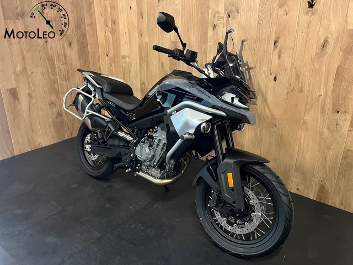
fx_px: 265
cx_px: 176
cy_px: 132
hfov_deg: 67.3
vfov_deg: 53.1
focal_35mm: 26
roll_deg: -0.4
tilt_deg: -20.5
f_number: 1.6
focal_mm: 5.1
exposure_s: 1/33
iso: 640
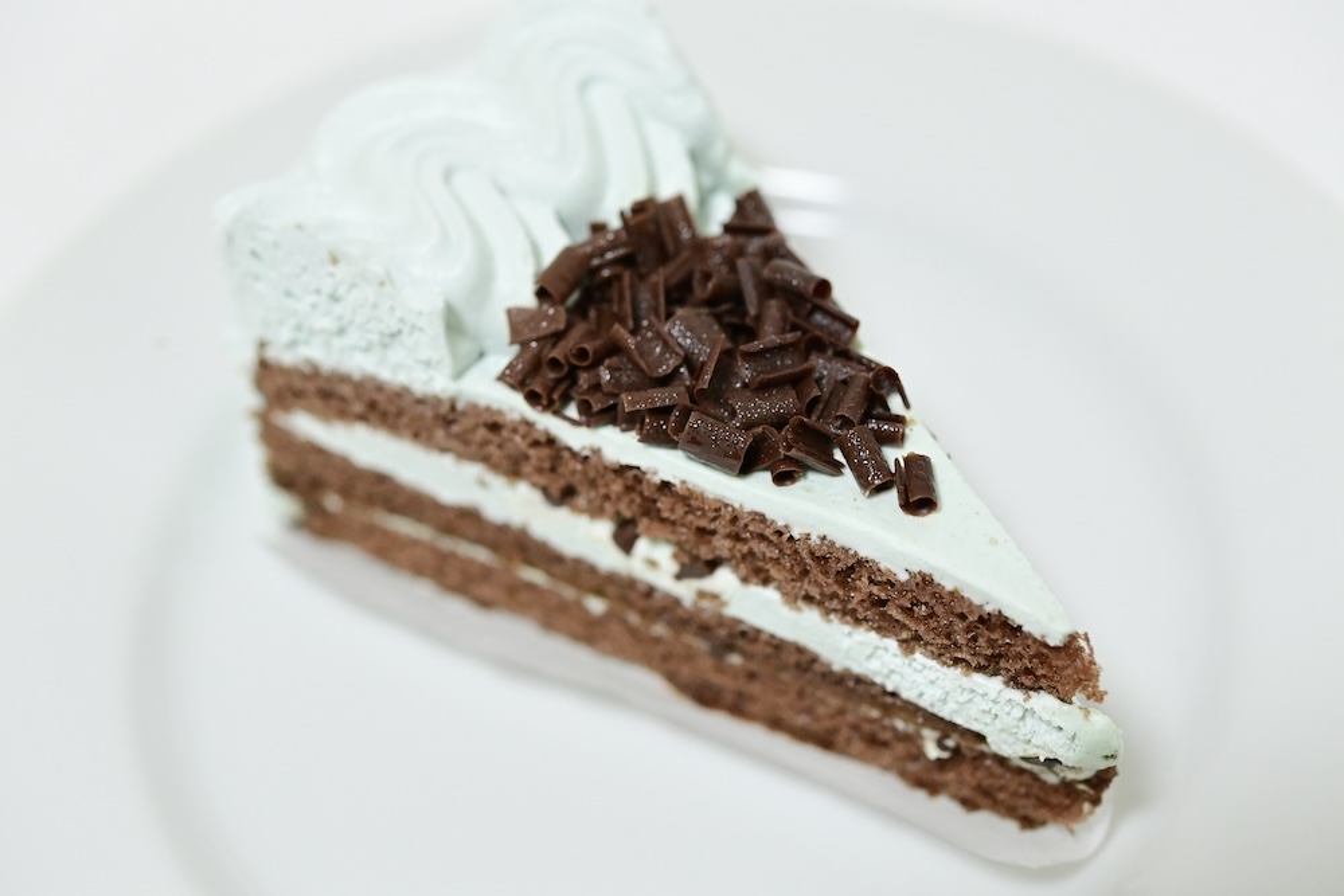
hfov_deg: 33.4
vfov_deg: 22.6
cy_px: 448
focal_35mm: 60
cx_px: 672
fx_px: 2240
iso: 6400
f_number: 5
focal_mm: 60
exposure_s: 1/160
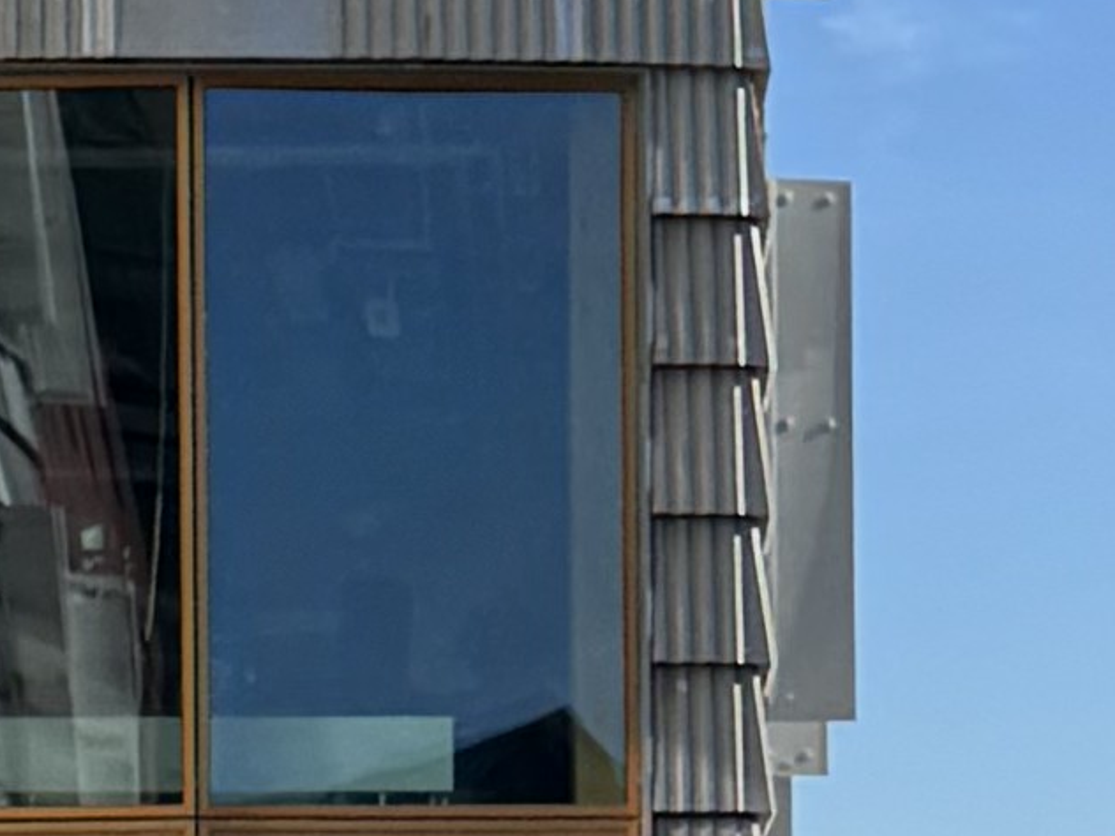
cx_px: 409
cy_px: 1416
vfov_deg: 6.7
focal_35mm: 217
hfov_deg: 9.1
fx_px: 6990
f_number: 1.78
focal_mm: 6.76
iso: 80
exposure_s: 1/3597
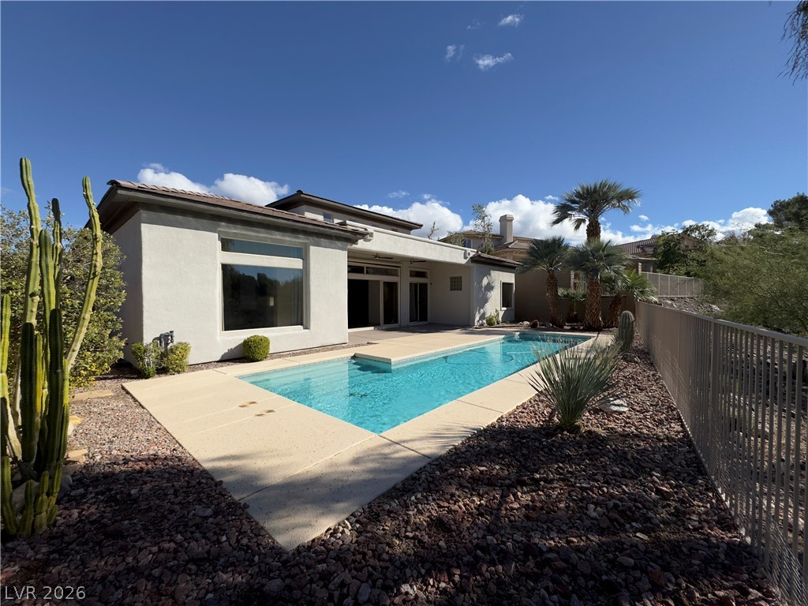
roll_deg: -0.4
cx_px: 404
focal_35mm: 14
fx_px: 327
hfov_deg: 102.1
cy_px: 303
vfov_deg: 85.7
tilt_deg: -1.4
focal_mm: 2.22
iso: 50
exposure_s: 1/2985
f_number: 2.2
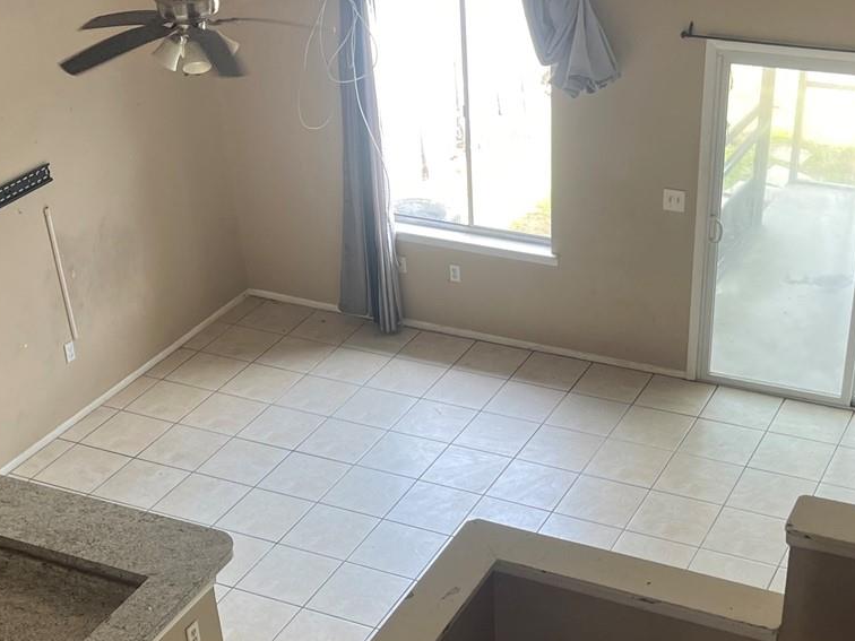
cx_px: 472
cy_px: 478
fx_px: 1358
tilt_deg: -32.2
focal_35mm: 55
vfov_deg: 26.2
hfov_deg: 34.9
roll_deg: +3.3
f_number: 1.6
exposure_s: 1/112
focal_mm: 5.1
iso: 125
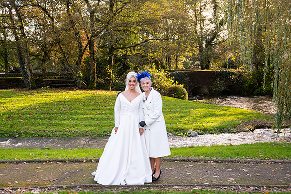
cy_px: 97
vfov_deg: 33.4
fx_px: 323
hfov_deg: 48.4
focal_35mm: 40
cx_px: 146
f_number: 6.3
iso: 500
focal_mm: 40
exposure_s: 1/160
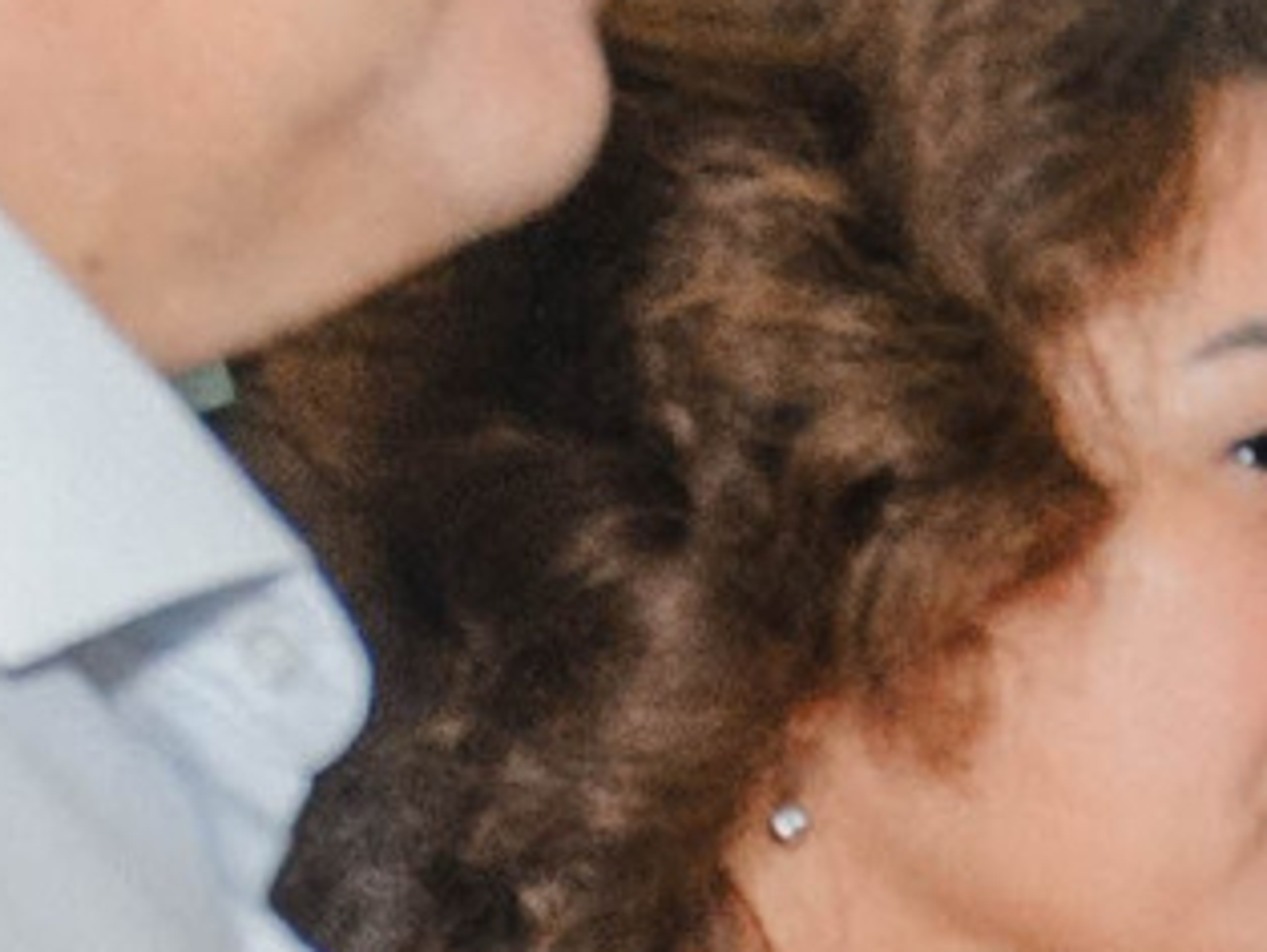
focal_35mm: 284
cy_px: 865
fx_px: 10403
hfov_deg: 6.9
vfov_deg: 5.2
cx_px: 1276
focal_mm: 18
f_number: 3.5
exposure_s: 1/125
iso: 320
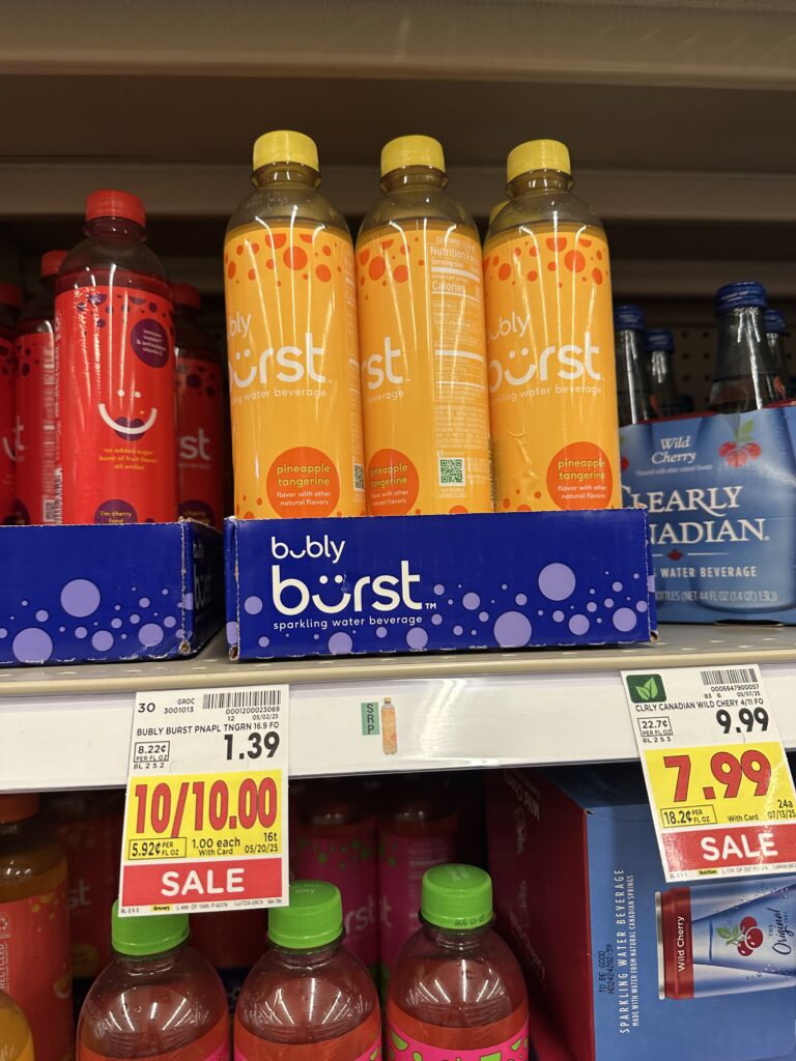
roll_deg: +1.5
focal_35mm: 24
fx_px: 736
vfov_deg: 71.6
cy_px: 530
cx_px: 398
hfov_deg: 56.8
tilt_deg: +1.0
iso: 160
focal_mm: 6.86
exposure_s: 1/61
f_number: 1.78
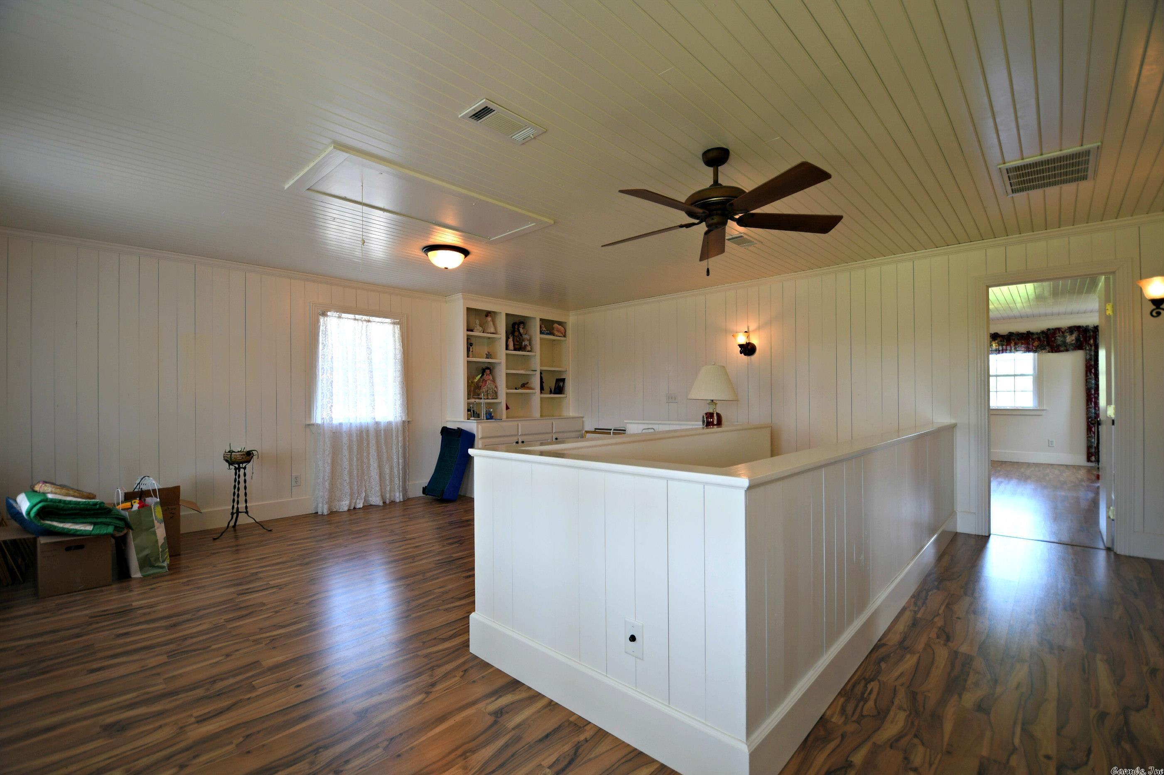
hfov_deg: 100.4
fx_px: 485
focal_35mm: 15
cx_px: 582
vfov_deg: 77.3
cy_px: 388
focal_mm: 10
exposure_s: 1/20
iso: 100
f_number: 3.5
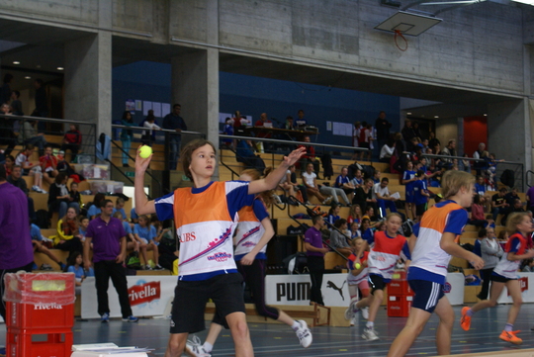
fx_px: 1113
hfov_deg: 27.0
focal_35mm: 75
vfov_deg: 18.2
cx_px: 267
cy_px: 178
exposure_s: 1/80
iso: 400
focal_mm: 50
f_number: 5.6
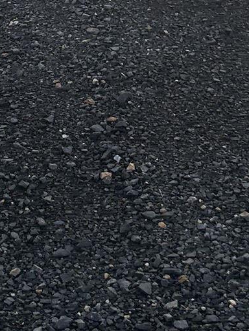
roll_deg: +1.6
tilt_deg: -12.6
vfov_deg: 15.7
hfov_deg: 12.7
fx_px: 1122
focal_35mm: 117
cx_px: 158
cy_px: -145
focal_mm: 5.7
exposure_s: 1/539
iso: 50
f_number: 1.5
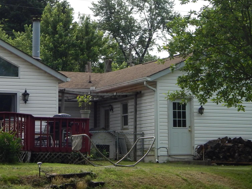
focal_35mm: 121
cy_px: 69
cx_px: 40
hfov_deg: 16.1
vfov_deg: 12.2
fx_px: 881
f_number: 4
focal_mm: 10.9
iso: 125
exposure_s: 1/800
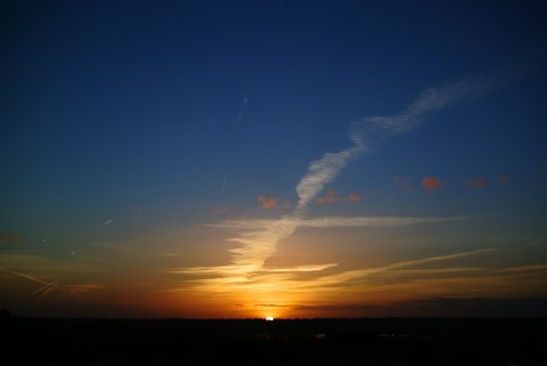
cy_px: 183
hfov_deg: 40.3
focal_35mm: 49
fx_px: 745
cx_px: 274
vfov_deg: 27.6
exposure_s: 1/5000
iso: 100
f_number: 1.8
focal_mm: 18.5
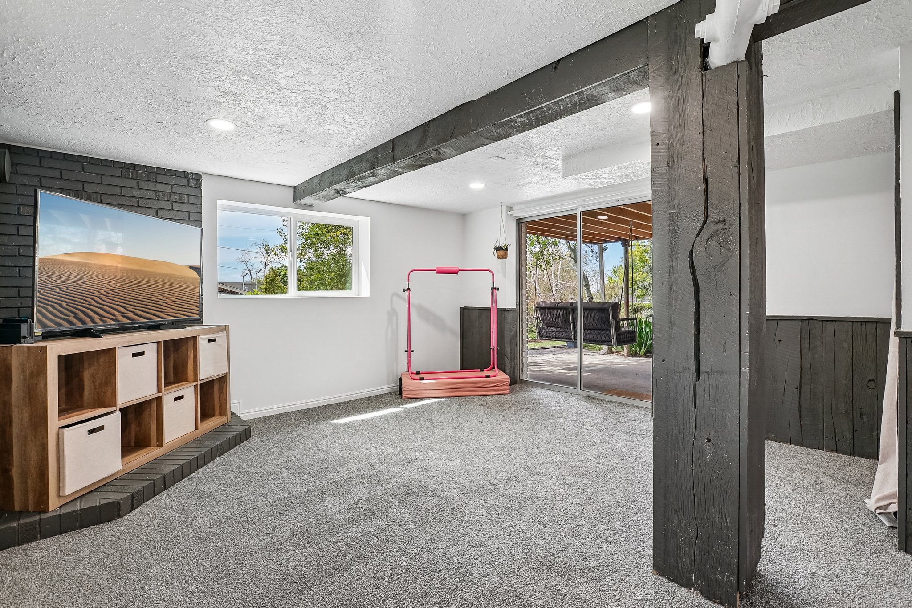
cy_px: 304
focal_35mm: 16
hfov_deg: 96.7
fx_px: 405
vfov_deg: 73.7
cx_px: 456
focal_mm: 16
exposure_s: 1/30
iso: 400
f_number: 8
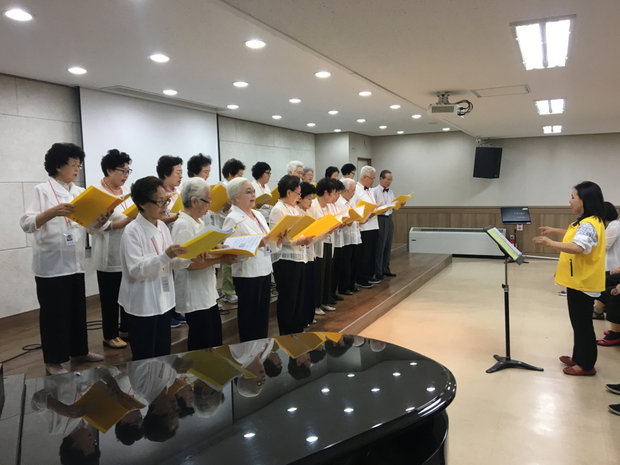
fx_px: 519
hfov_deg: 61.7
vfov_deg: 48.2
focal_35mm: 29
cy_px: 232
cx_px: 310
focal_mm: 4.15
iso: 64
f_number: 2.2
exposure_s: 1/30
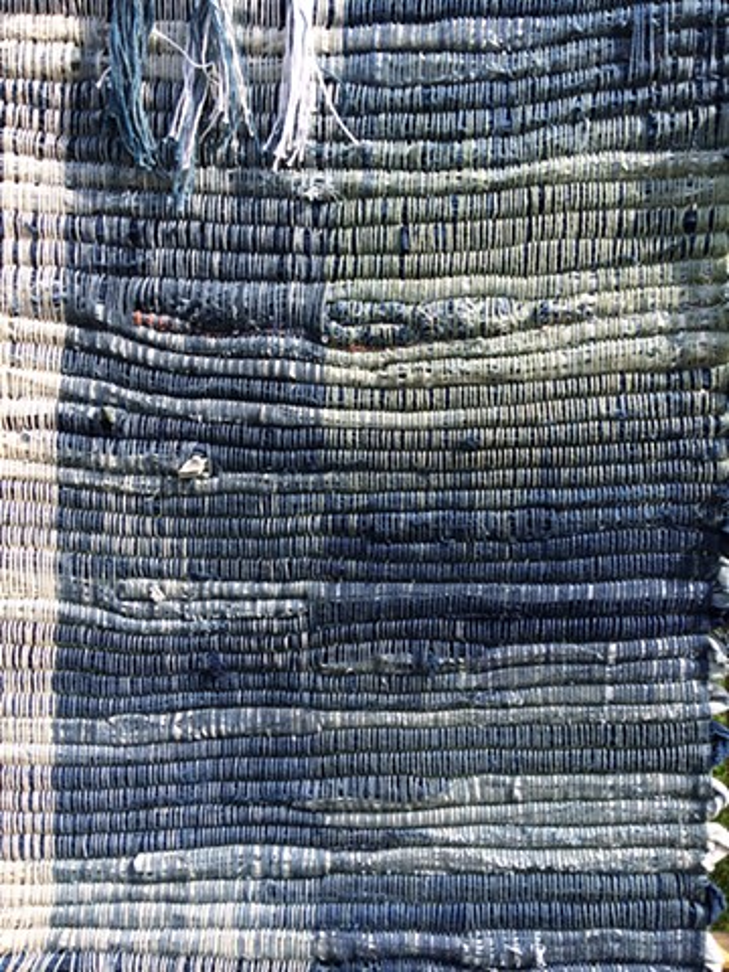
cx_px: 364
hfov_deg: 48.2
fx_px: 814
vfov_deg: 61.7
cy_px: 486
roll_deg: +1.6
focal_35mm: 29
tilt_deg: -13.9
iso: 32
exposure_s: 1/746
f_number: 2.2
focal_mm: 4.2
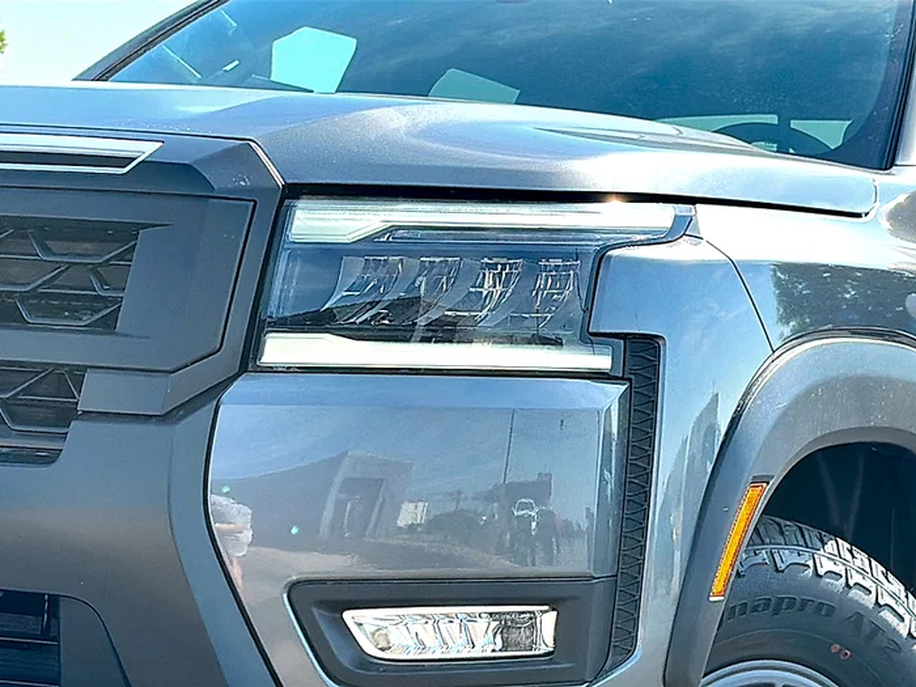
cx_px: 458
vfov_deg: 17.4
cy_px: 344
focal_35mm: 85
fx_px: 2249
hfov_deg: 23.0
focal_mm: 6.86
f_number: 1.78
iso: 80
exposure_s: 1/2421
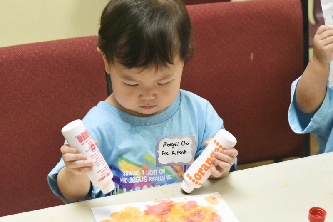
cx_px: 166
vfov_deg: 19.5
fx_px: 648
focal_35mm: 70
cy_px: 111
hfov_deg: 28.8
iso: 12800
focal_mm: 70
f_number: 6.3
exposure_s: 1/640
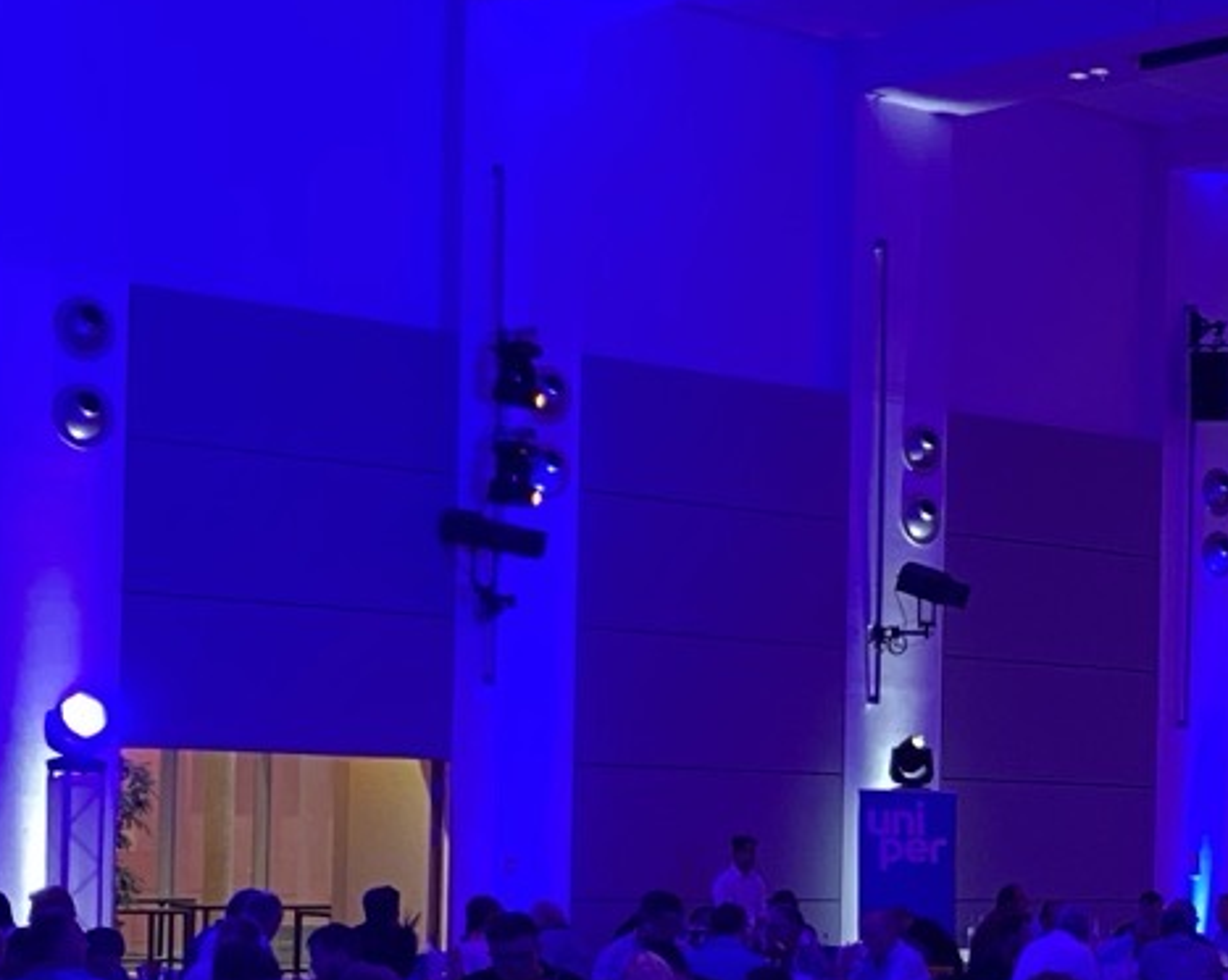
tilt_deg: +0.7
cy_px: 825
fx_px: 3160
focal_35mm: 87
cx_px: 1265
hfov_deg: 21.1
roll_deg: -1.4
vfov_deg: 17.5
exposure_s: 1/40
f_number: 1.8
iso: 400
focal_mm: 4.25
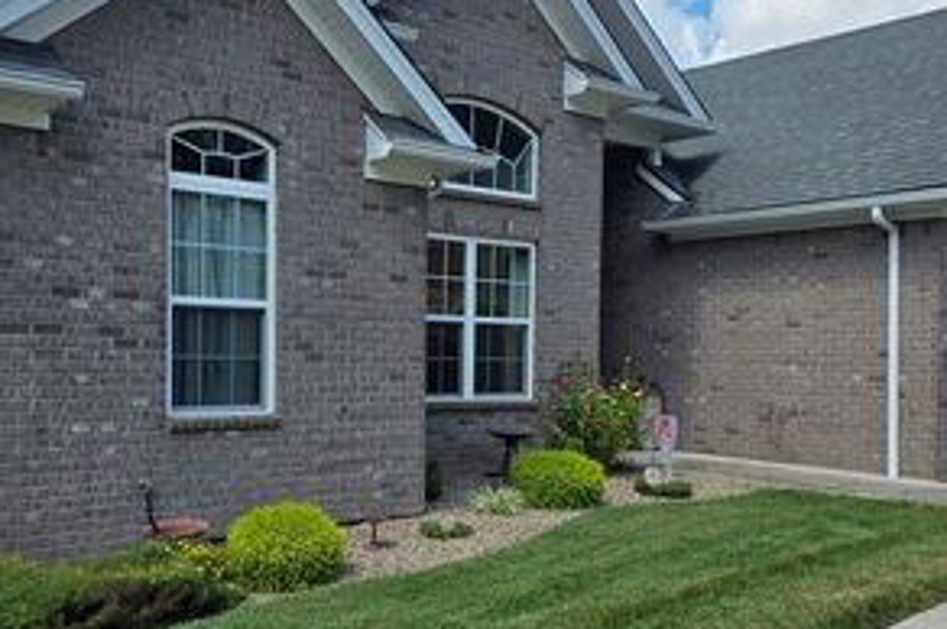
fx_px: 1077
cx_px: 418
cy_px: 362
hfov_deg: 47.4
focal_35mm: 41
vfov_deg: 32.5
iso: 80
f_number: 1.7
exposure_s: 1/5017
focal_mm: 6.25
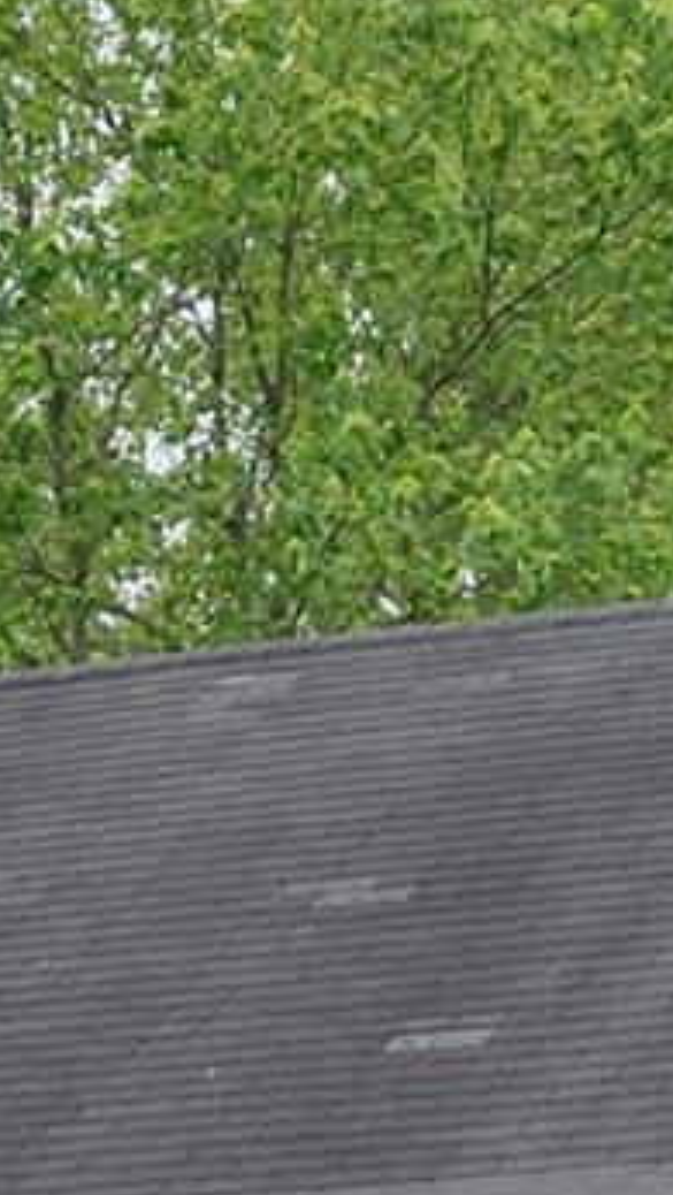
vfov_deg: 11.3
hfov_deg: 6.5
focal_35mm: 186
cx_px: -255
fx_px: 5892
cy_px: 1464
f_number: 7.1
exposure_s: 1/250
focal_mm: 30
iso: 320
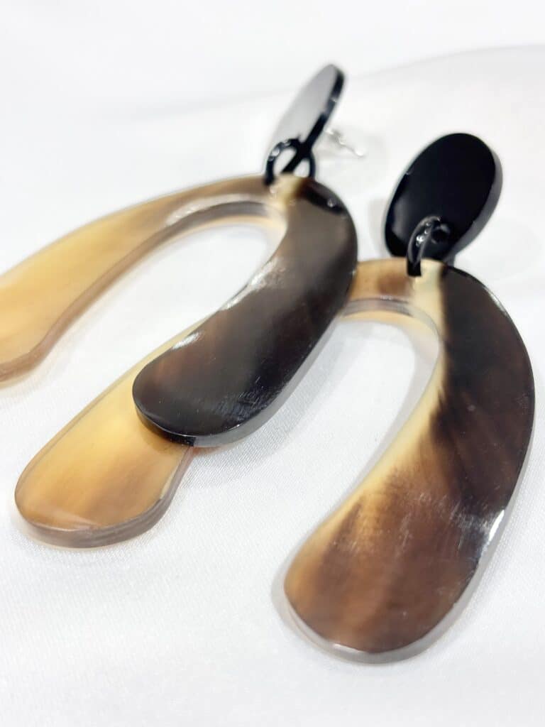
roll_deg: +8.2
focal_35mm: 52
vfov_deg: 36.8
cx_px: 272
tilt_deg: -31.8
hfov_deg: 28.0
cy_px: 364
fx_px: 1092
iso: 25
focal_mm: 5.96
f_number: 1.6
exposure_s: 1/105
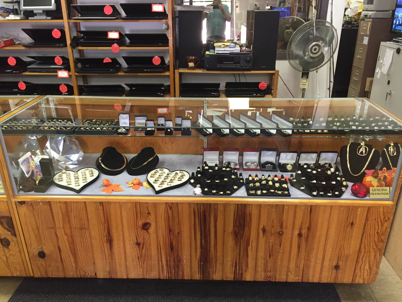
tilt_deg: -22.5
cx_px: 201
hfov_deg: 61.7
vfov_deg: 48.2
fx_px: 337
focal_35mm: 29
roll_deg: +0.5
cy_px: 151
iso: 200
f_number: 2.2
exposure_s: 1/30
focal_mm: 4.15
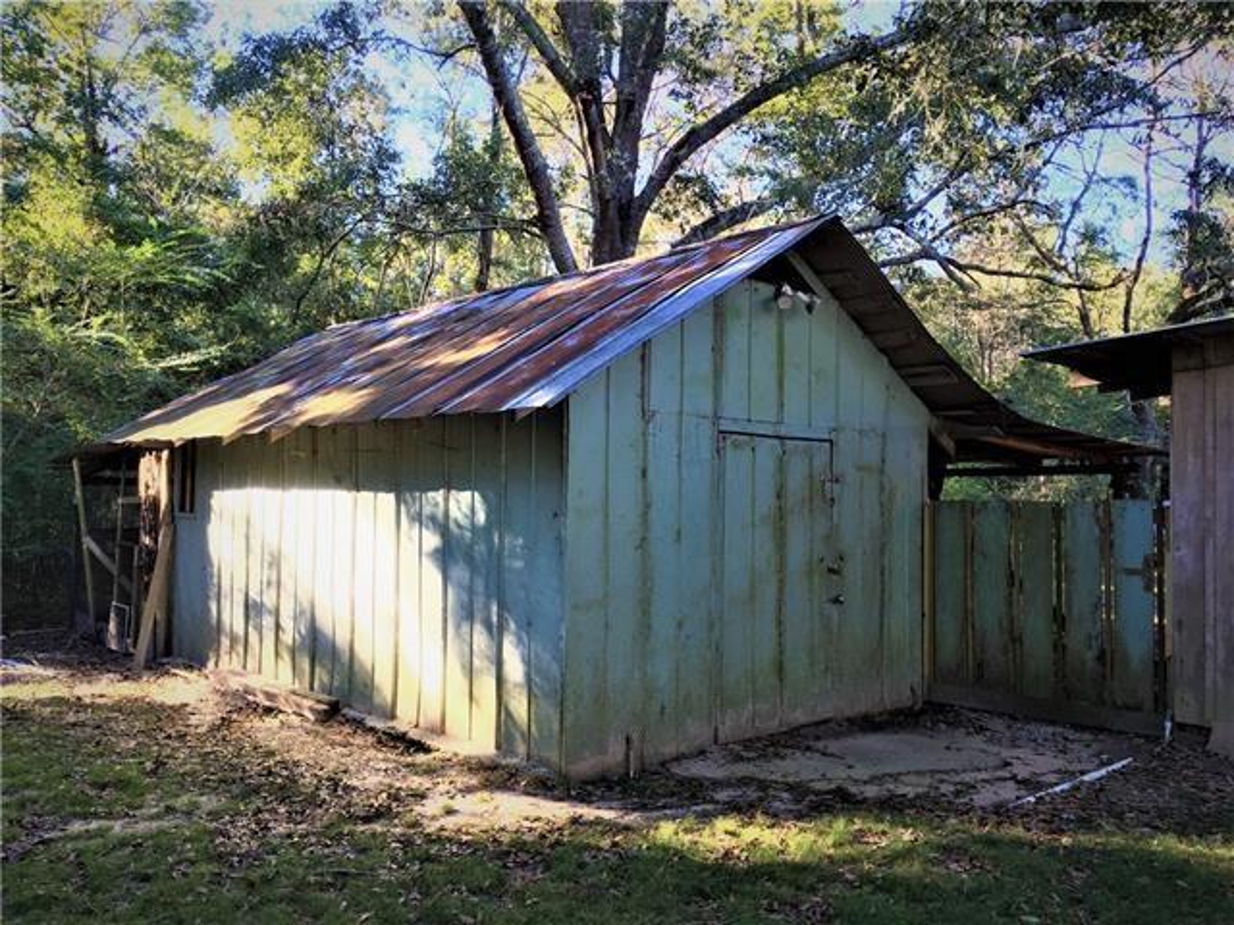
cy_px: 462
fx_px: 1034
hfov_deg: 61.7
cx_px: 617
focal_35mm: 29
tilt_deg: +2.9
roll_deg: -0.6
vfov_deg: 48.2
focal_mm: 4.15
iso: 32
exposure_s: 1/60
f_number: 2.2
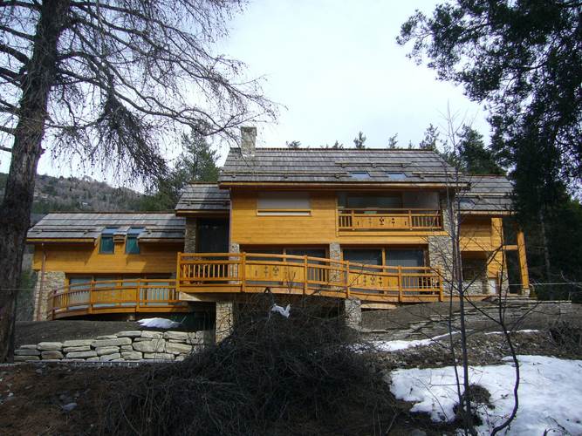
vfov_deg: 40.7
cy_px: 218
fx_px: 588
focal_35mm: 35
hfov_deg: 52.6
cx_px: 291
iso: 100
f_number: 5.6
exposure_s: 1/640
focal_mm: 5.8
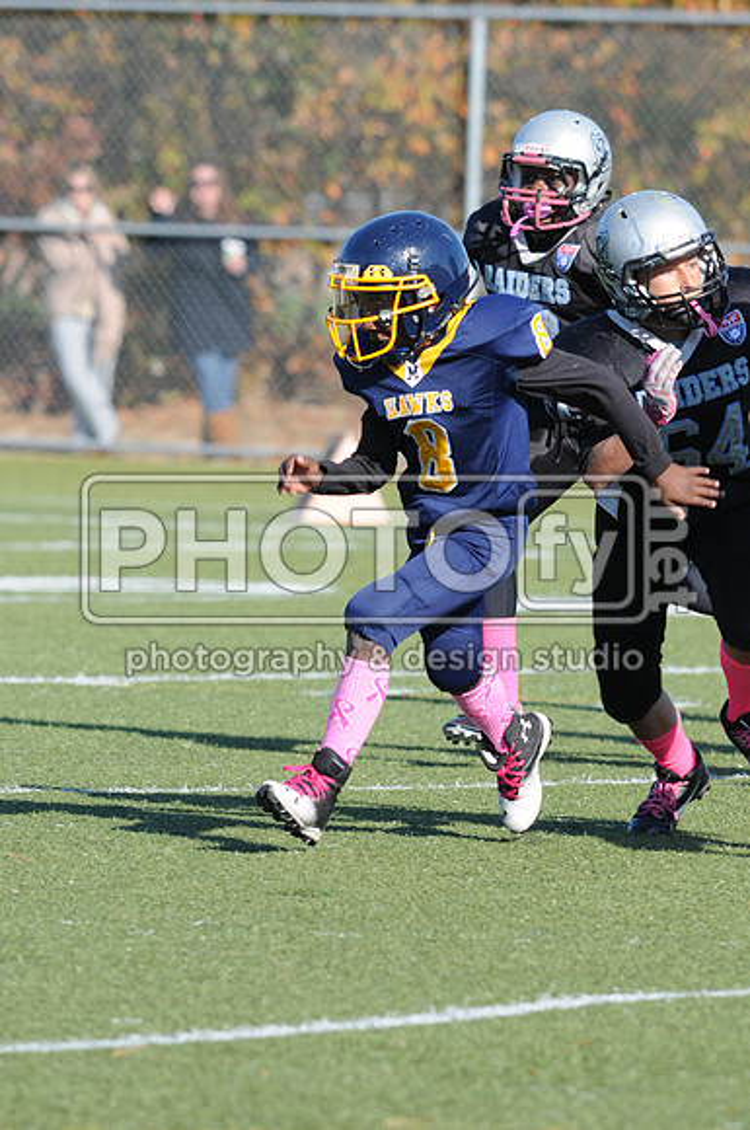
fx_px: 14104
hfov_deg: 3.0
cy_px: 565
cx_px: 375
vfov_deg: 4.6
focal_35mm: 450
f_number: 6.3
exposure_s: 1/500
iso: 200
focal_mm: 300
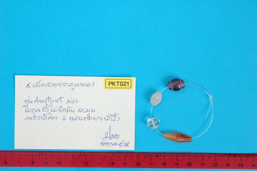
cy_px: 86
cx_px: 128
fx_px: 663
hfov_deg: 21.9
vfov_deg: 14.7
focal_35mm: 93
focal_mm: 62
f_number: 29
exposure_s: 1/5
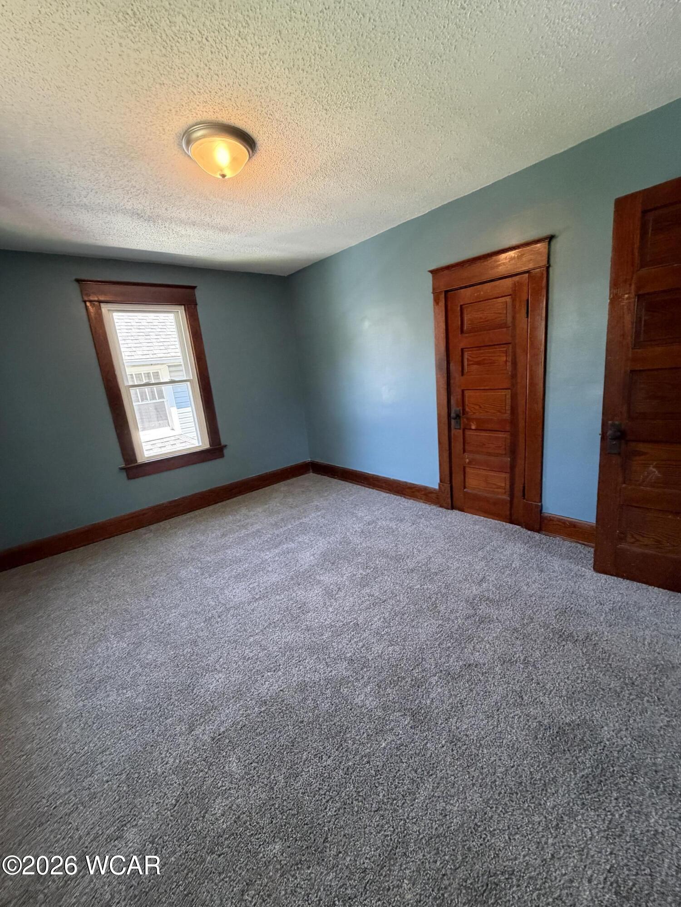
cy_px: 454
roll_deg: +6.2
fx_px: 367
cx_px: 340
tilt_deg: -13.4
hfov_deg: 85.7
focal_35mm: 14
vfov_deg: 102.1
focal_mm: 2.22
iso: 400
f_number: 2.2
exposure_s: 1/60
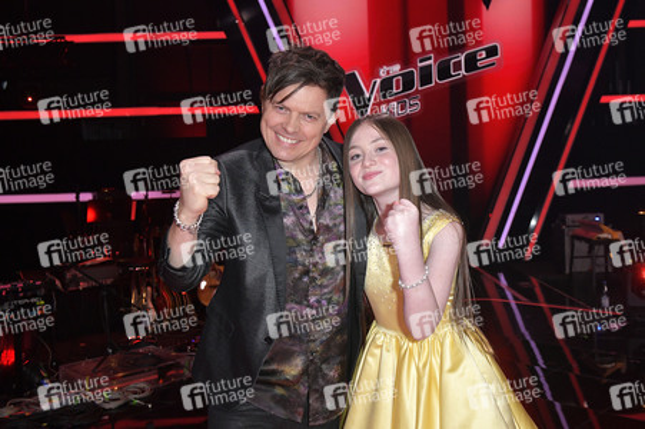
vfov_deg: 36.8
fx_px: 645
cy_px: 214
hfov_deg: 53.2
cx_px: 322
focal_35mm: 36
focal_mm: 36
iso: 2500
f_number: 7.1
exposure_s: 1/200
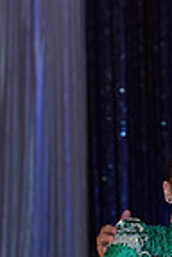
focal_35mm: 413
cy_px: 483
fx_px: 2945
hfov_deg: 3.3
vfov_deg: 4.9
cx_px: 142
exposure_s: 1/250
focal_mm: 102
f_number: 5
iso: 2000
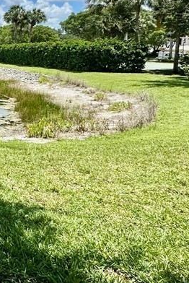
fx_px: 299
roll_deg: -1.3
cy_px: 62
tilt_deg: -2.7
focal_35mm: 38
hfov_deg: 22.7
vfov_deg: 48.2
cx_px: -140
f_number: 2.2
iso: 50
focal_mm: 2.22
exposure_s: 1/3205
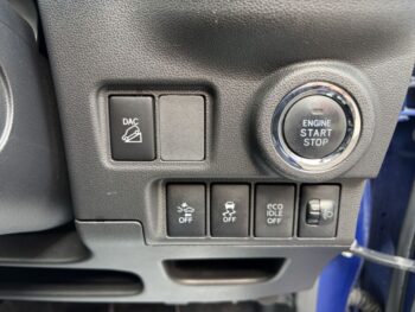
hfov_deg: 67.3
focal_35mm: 26
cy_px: 156
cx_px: 208
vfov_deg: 53.1
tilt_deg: -17.0
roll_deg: +0.7
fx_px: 312
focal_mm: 5.96
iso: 125
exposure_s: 1/121
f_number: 1.6
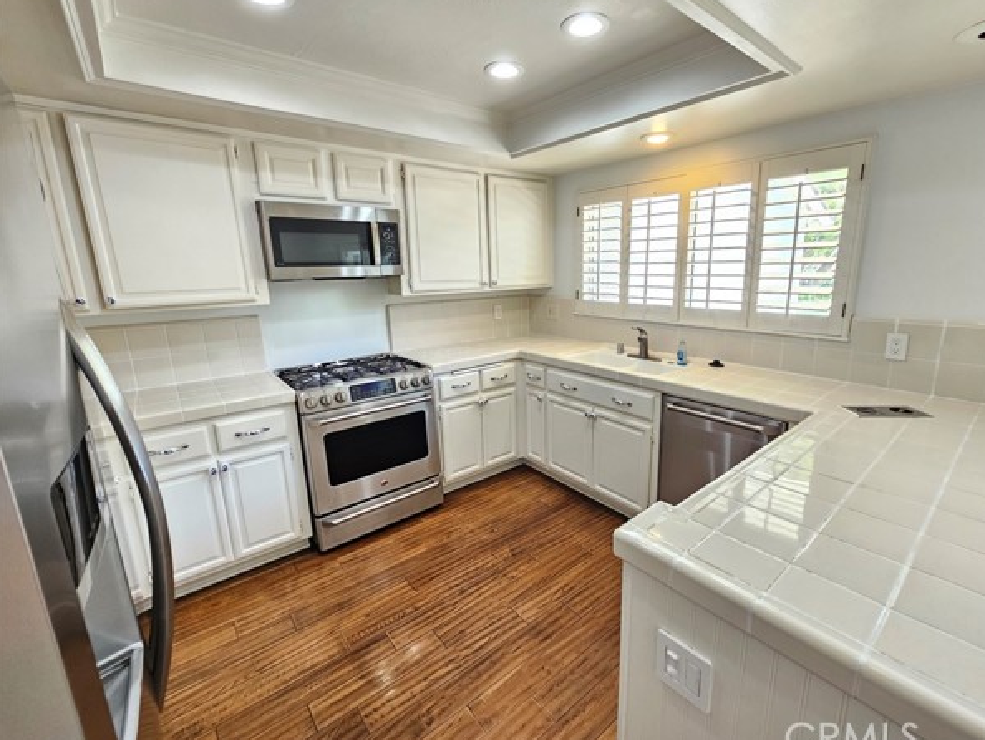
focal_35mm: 14
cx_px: 527
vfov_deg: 85.7
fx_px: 399
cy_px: 363
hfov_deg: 101.9
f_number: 2.2
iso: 160
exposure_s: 1/60
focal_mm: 2.2
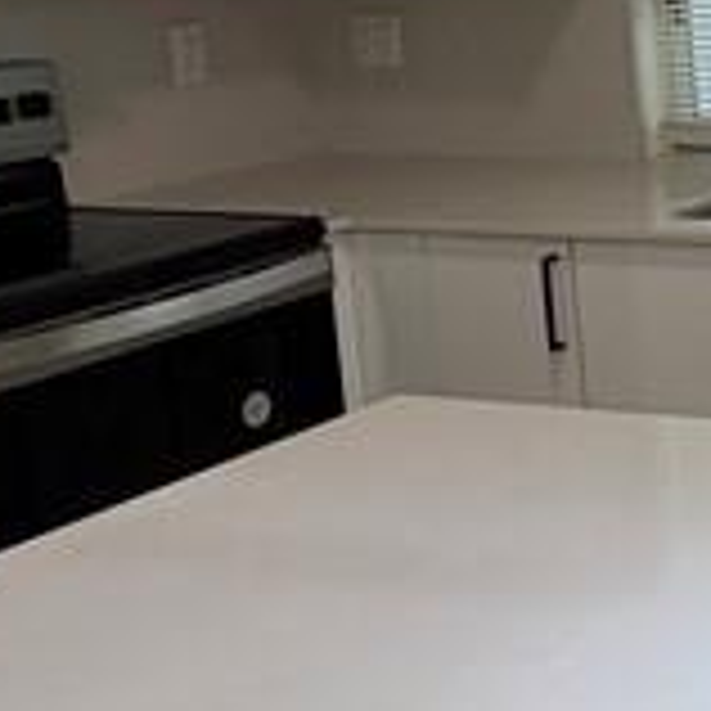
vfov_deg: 21.4
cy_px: 162
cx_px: 1305
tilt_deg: -10.3
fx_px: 1859
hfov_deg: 17.3
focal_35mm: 80
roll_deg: +1.0
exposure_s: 1/120
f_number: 2.2
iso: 80
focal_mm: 2.22
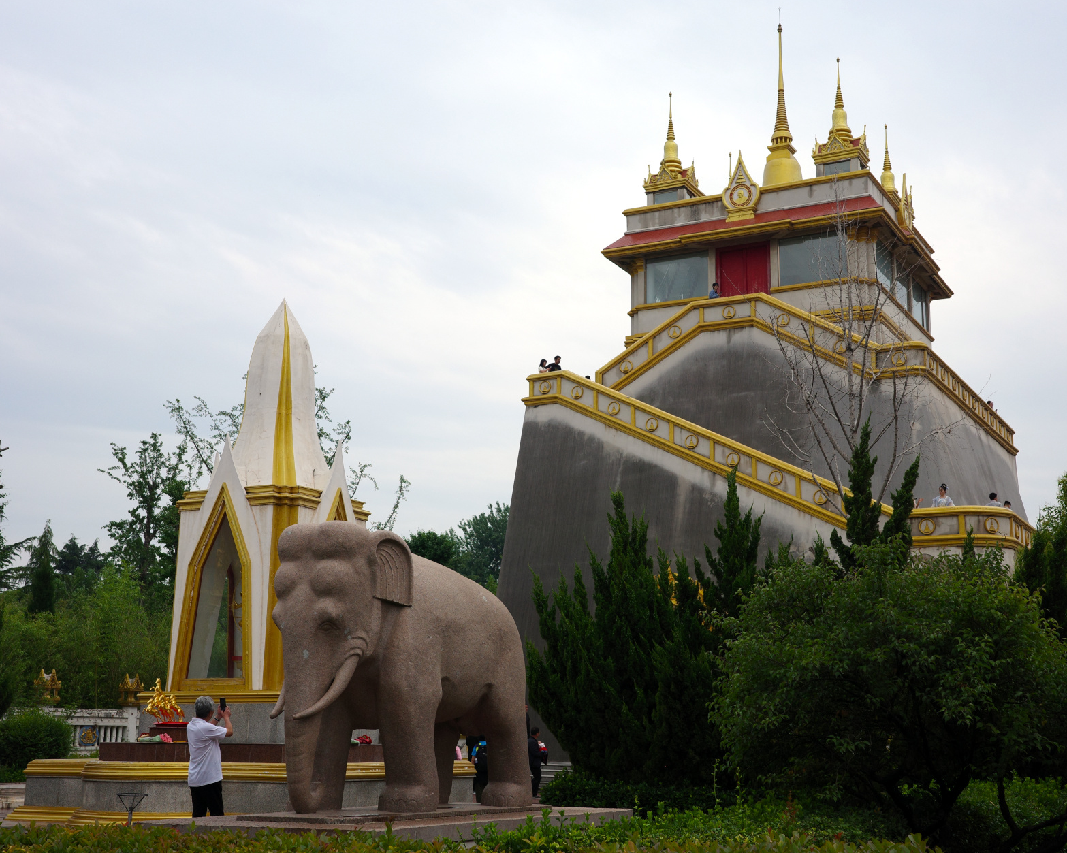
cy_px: 421
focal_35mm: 46
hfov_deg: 40.3
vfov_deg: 32.7
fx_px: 1452
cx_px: 550
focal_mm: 26
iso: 200
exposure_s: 1/1000
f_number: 5.6
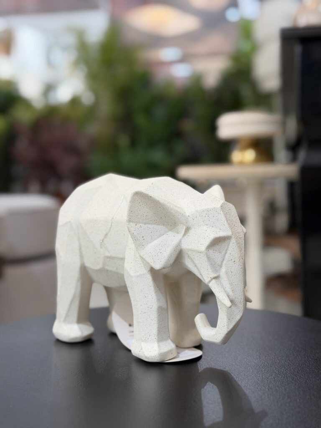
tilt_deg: -4.5
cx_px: 160
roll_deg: -0.6
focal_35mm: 48
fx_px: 593
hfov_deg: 30.3
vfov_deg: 39.7
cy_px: 214
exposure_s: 1/60
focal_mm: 6.76
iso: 64
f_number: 1.78
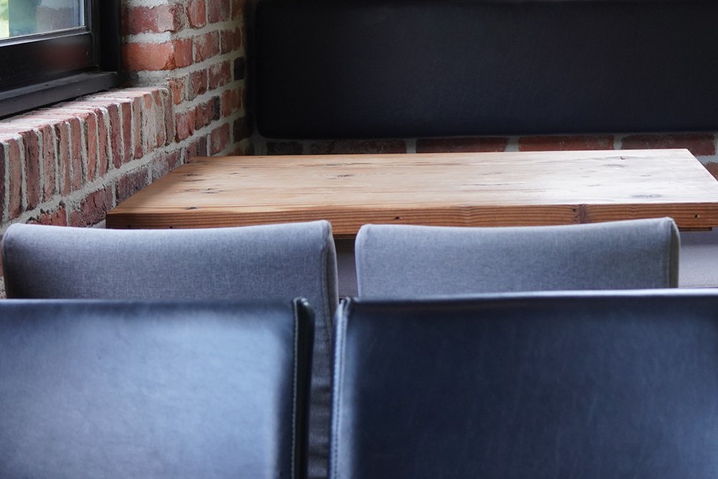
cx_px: 599
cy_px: -14
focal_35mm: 77
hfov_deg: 25.7
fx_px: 1536
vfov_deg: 17.3
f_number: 5.6
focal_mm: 35
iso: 800
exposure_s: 1/100
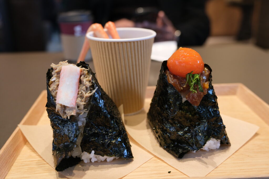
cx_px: 134
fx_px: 254
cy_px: 90
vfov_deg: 38.9
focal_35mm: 34
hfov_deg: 55.8
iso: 640
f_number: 3.3
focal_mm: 22.7
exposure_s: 1/100
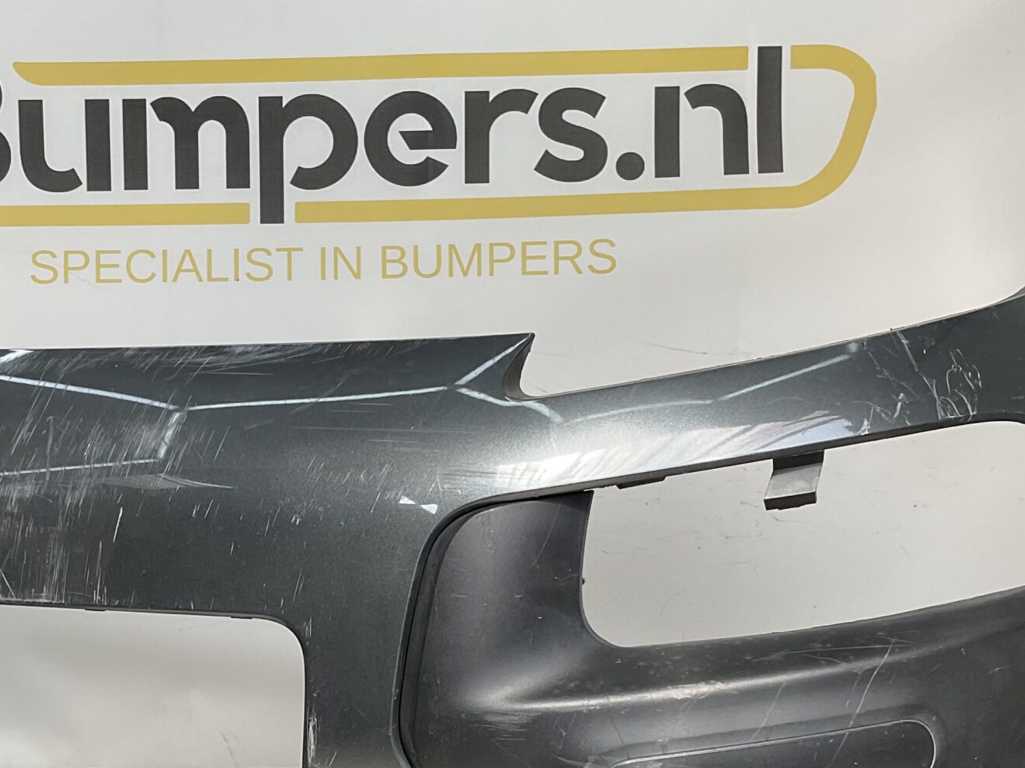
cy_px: 599
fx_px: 1658
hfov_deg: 33.9
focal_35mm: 56
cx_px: 311
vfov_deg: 25.7
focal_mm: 3
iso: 16
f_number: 1.8
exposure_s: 1/245
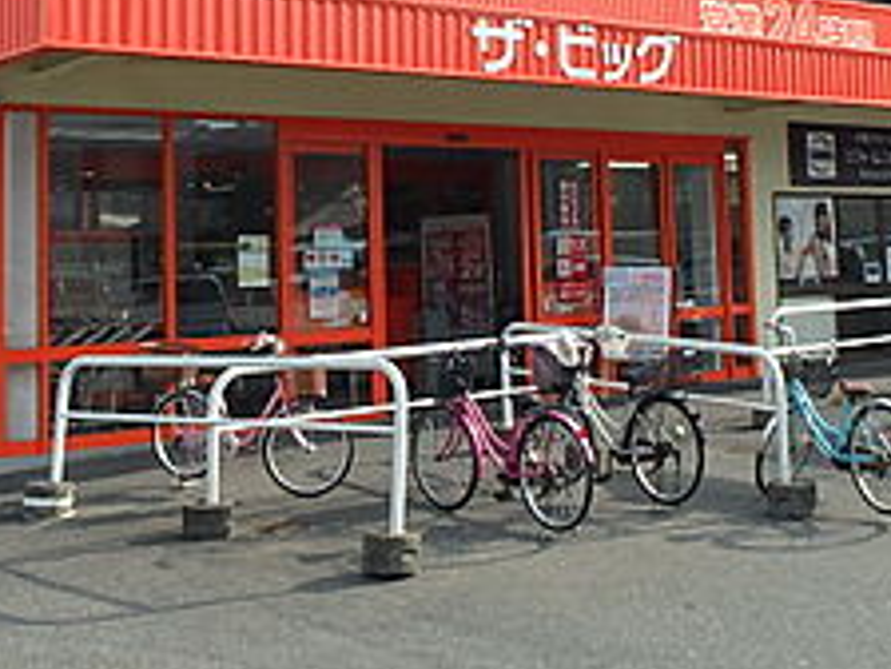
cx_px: 493
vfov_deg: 24.8
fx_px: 1493
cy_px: 129
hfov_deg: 33.2
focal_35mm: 58
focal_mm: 3.7
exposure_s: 1/400
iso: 125
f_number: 6
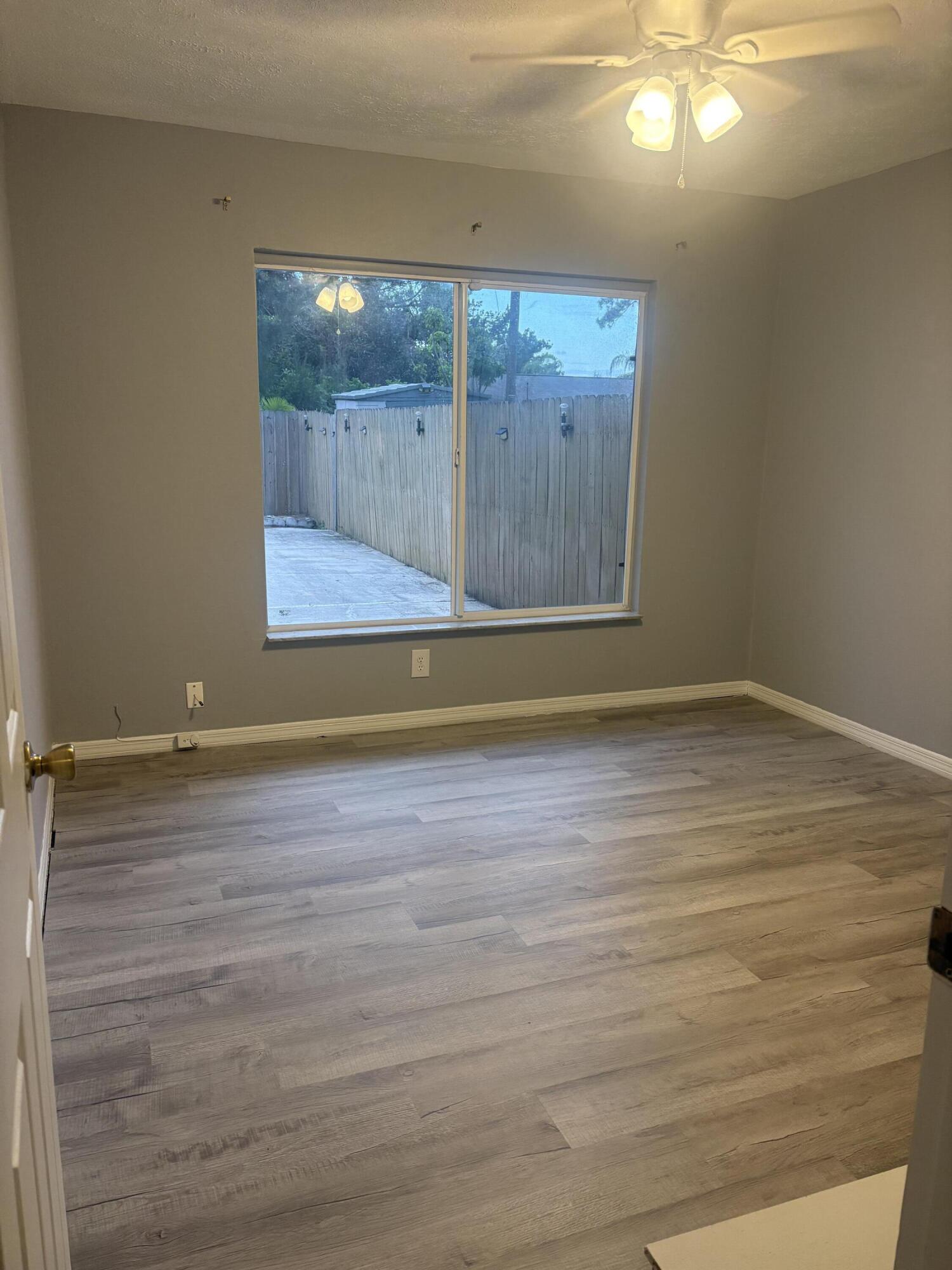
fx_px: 953
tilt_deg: -12.5
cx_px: 476
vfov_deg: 67.3
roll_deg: -0.9
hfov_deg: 53.1
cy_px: 635
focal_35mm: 26
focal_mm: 5.96
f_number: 1.6
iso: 160
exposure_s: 1/60
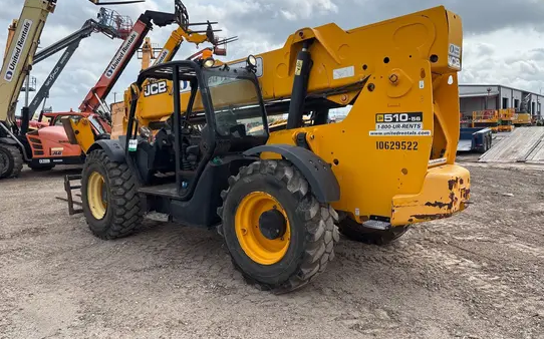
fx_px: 415
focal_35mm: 28
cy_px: 142
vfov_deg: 44.3
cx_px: 274
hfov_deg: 66.5
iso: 50
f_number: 1.6
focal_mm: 5.96
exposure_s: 1/3413
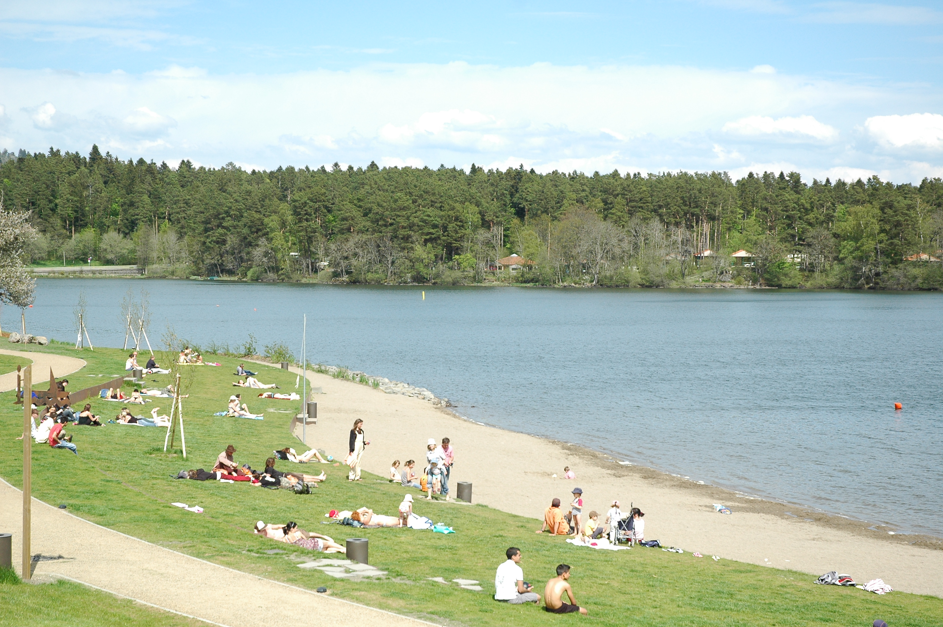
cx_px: 472
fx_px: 1806
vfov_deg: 19.7
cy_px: 314
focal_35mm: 69
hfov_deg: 29.3
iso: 320
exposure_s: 1/1000
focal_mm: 46
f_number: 5.6
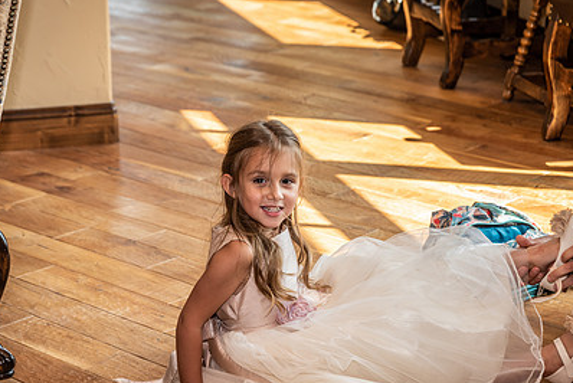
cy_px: 271
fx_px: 1577
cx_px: 272
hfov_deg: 20.6
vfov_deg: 13.8
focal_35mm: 99
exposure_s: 1/200
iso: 400
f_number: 4.5
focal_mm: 68
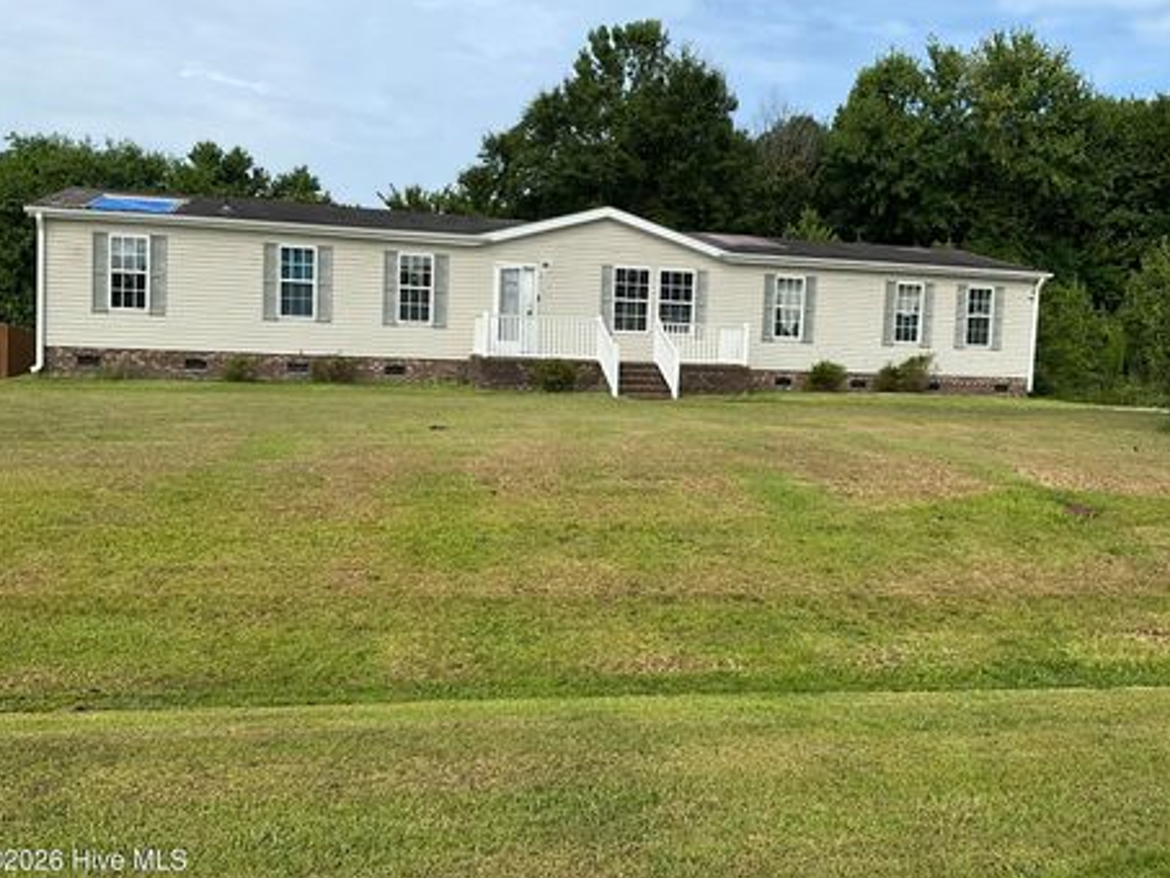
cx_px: 625
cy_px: 420
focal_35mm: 32
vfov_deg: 44.2
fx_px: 1082
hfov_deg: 56.8
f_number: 1.8
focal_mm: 3
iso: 25
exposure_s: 1/1730
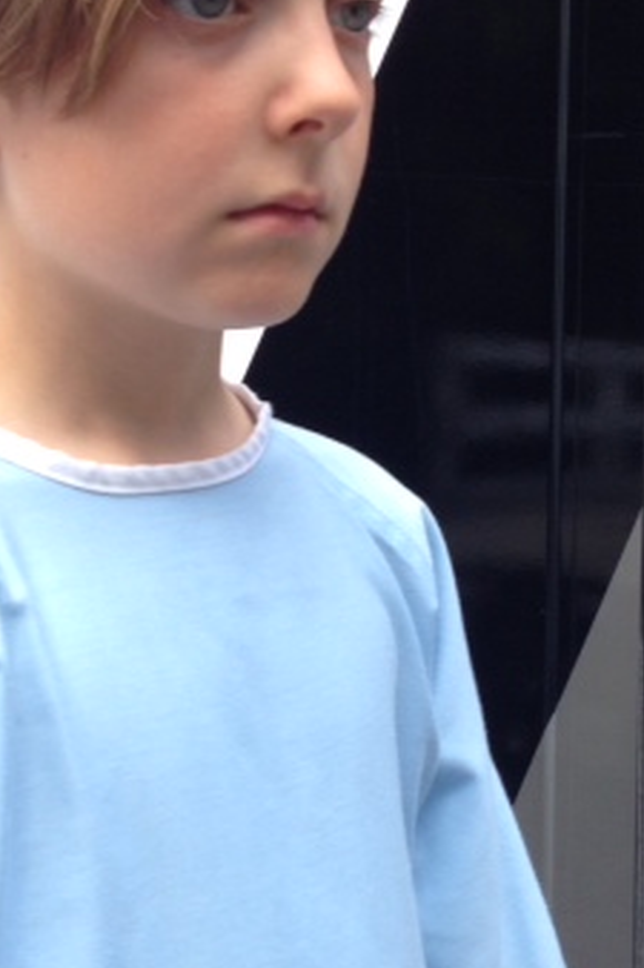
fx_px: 1746
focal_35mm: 65
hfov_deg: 20.9
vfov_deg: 31.0
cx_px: 338
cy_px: 530
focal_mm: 4.12
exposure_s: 1/357
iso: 50
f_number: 2.4
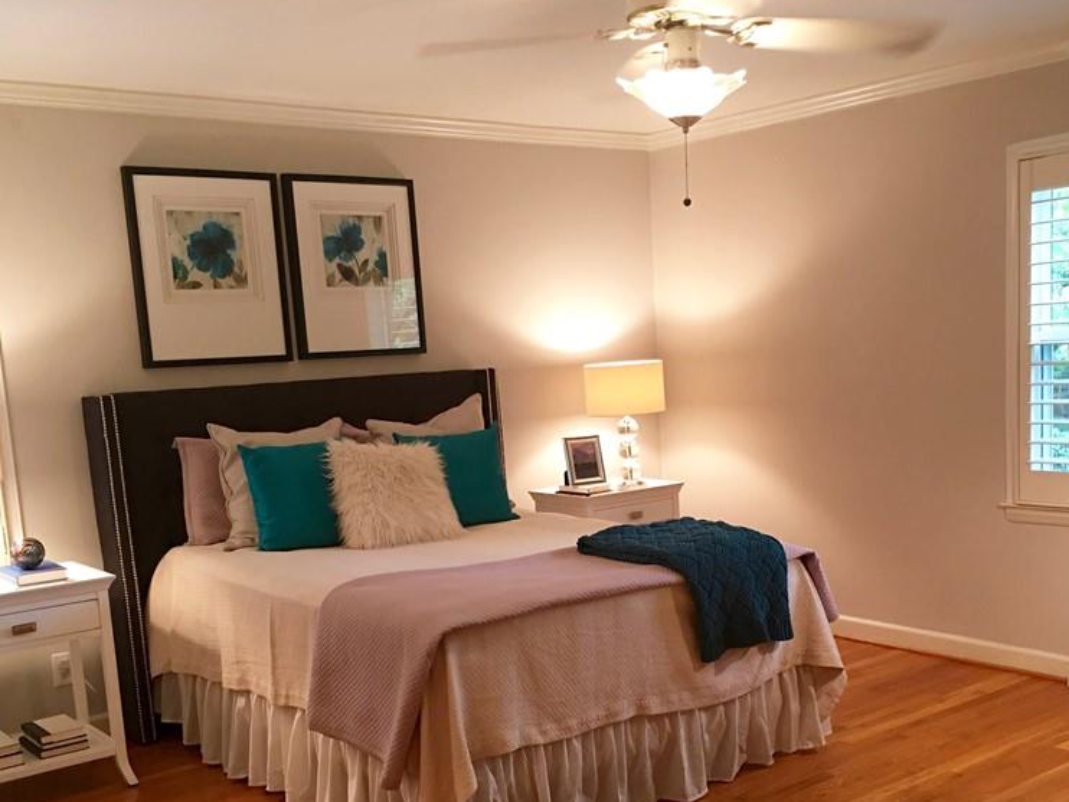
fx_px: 1236
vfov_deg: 35.6
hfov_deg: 46.6
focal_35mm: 40
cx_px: 622
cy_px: 533
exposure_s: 1/15
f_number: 2.2
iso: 64
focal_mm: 4.15
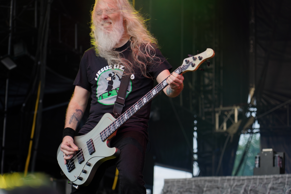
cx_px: 146
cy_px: 97
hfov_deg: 19.5
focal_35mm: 105
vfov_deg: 13.0
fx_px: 849
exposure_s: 1/125
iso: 200
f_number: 4
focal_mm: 105
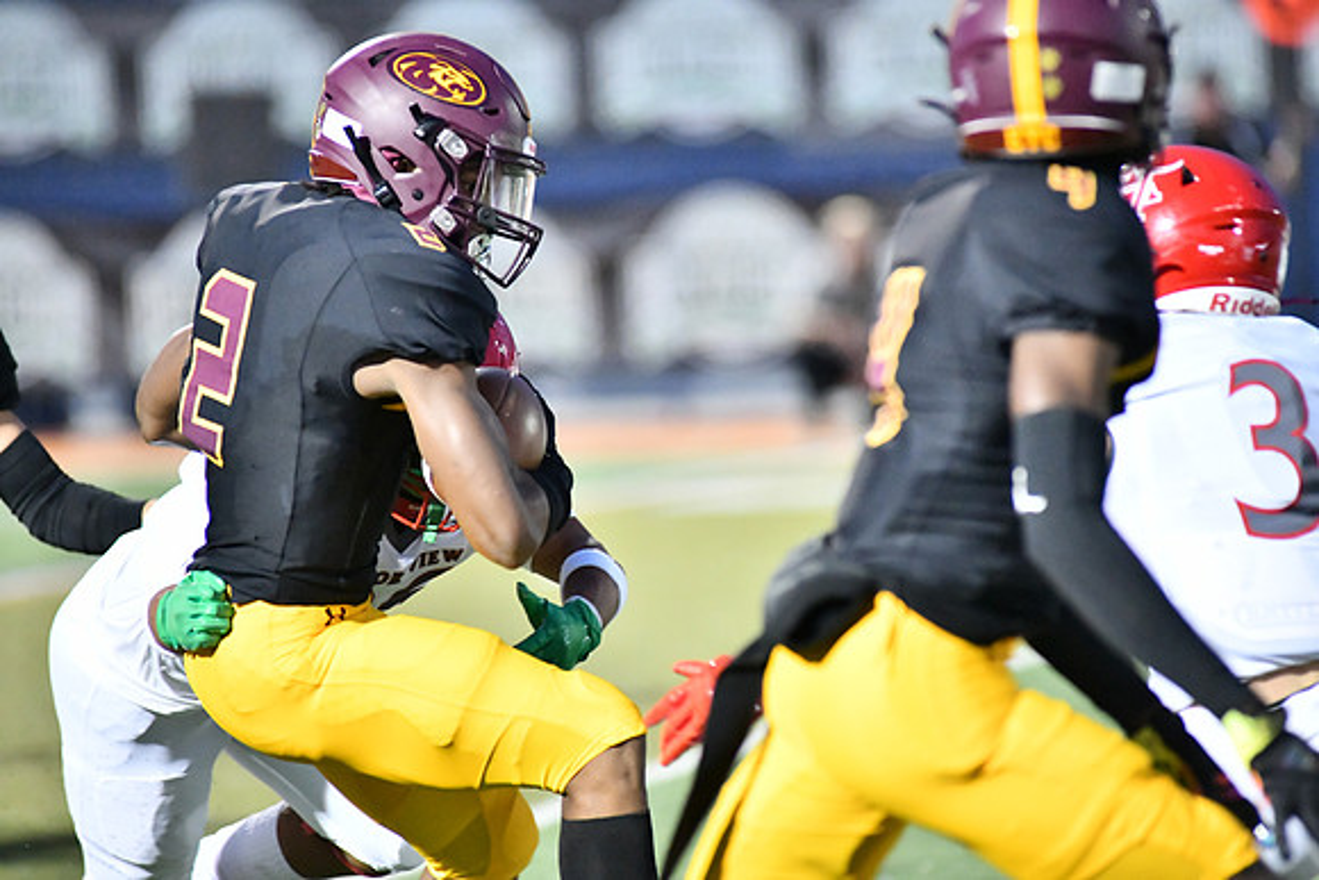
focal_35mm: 300
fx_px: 10994
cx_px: 660
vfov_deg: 4.6
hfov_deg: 6.9
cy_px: 440
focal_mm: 300
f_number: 4
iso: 16000
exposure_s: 1/1250
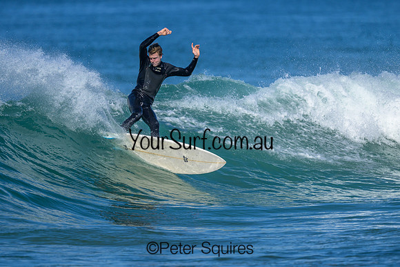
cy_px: 107
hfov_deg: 2.2
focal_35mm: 956
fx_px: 10624
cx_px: 161
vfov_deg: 1.4
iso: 250
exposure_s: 1/2000
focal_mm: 800
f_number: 6.3
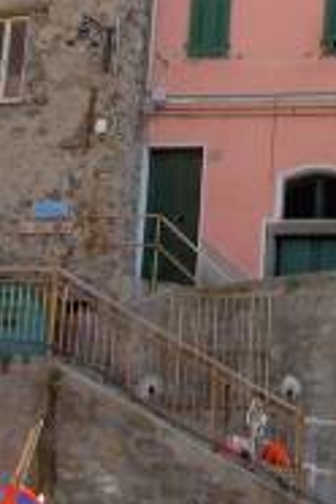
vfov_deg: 15.1
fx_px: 1834
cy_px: -89
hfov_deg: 10.2
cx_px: 458
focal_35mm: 131
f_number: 4.7
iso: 100
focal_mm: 8
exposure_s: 1/200
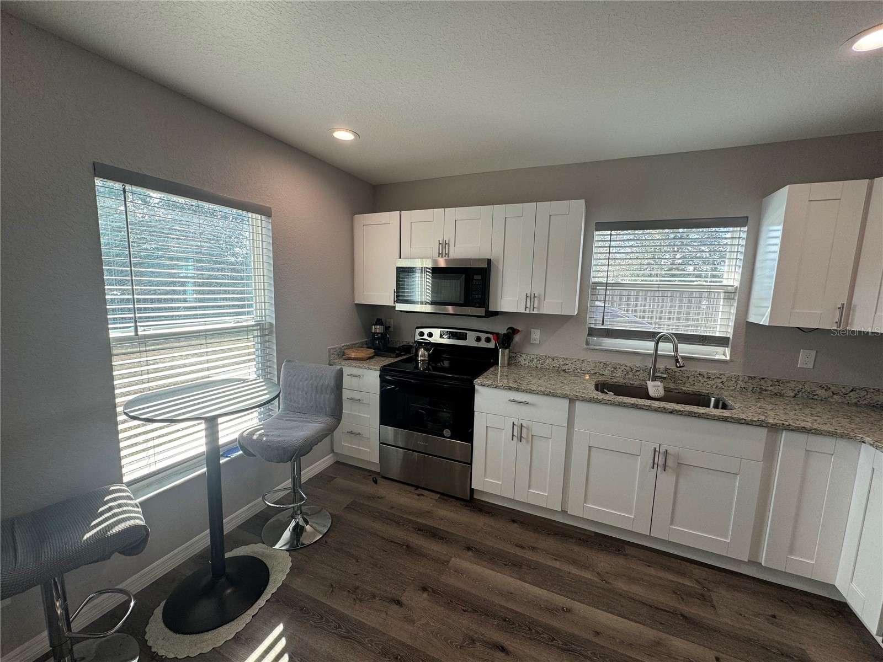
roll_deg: -1.2
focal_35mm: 14
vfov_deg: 85.7
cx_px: 442
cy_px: 331
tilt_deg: -7.2
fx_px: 357
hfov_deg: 102.1
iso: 80
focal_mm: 2.22
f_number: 2.2
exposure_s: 1/120
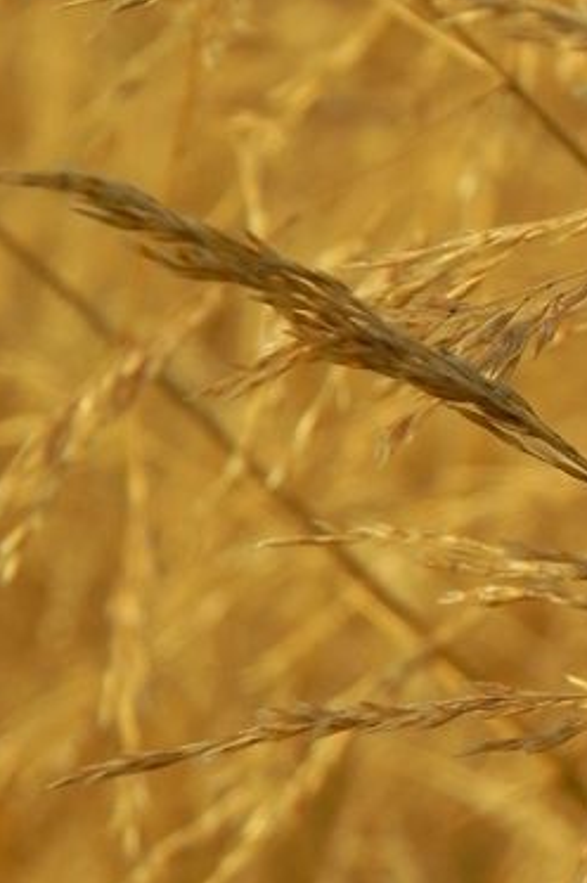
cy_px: -19
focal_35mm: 288
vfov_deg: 7.1
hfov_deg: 4.8
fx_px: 7057
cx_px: 362
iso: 160
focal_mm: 23
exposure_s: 1/640
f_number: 5
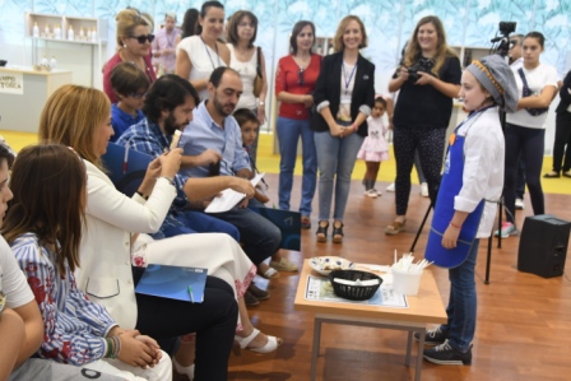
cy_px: 190
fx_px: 690
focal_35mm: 44
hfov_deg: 44.9
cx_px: 286
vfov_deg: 30.9
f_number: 5.6
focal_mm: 29
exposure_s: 1/50
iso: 1250
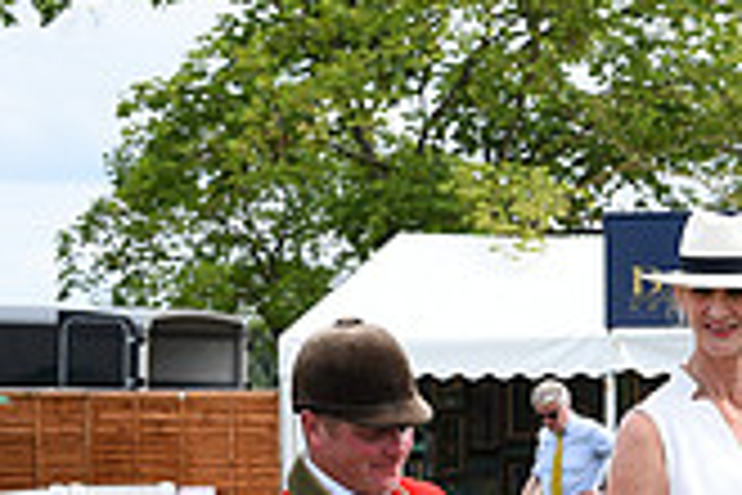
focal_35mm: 176
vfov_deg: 7.6
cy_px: 860
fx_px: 3627
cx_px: 1115
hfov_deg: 11.2
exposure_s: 1/1250
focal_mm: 50
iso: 800
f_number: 9
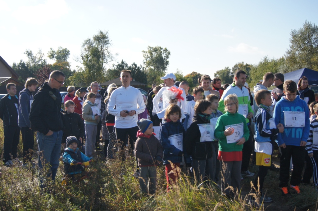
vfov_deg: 31.8
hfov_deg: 46.5
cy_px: 106
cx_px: 159
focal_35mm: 42
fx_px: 371
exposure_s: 1/2000
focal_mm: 28
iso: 320
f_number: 4.5
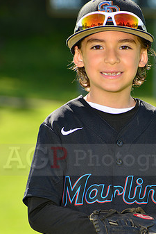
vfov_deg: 6.0
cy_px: 153
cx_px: 124
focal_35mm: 344
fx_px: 2234
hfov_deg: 4.0
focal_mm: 200
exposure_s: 1/250
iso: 200
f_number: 8
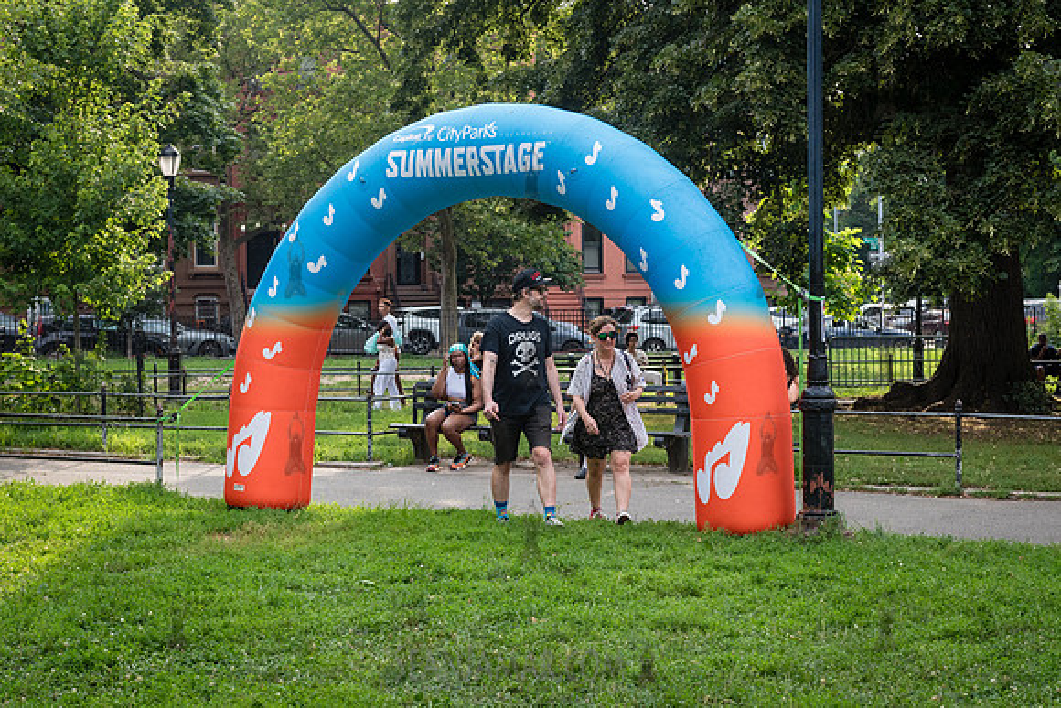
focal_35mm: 63
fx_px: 1868
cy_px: 393
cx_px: 556
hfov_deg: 31.7
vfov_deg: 21.4
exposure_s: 1/1000
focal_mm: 55
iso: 1000
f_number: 4.5
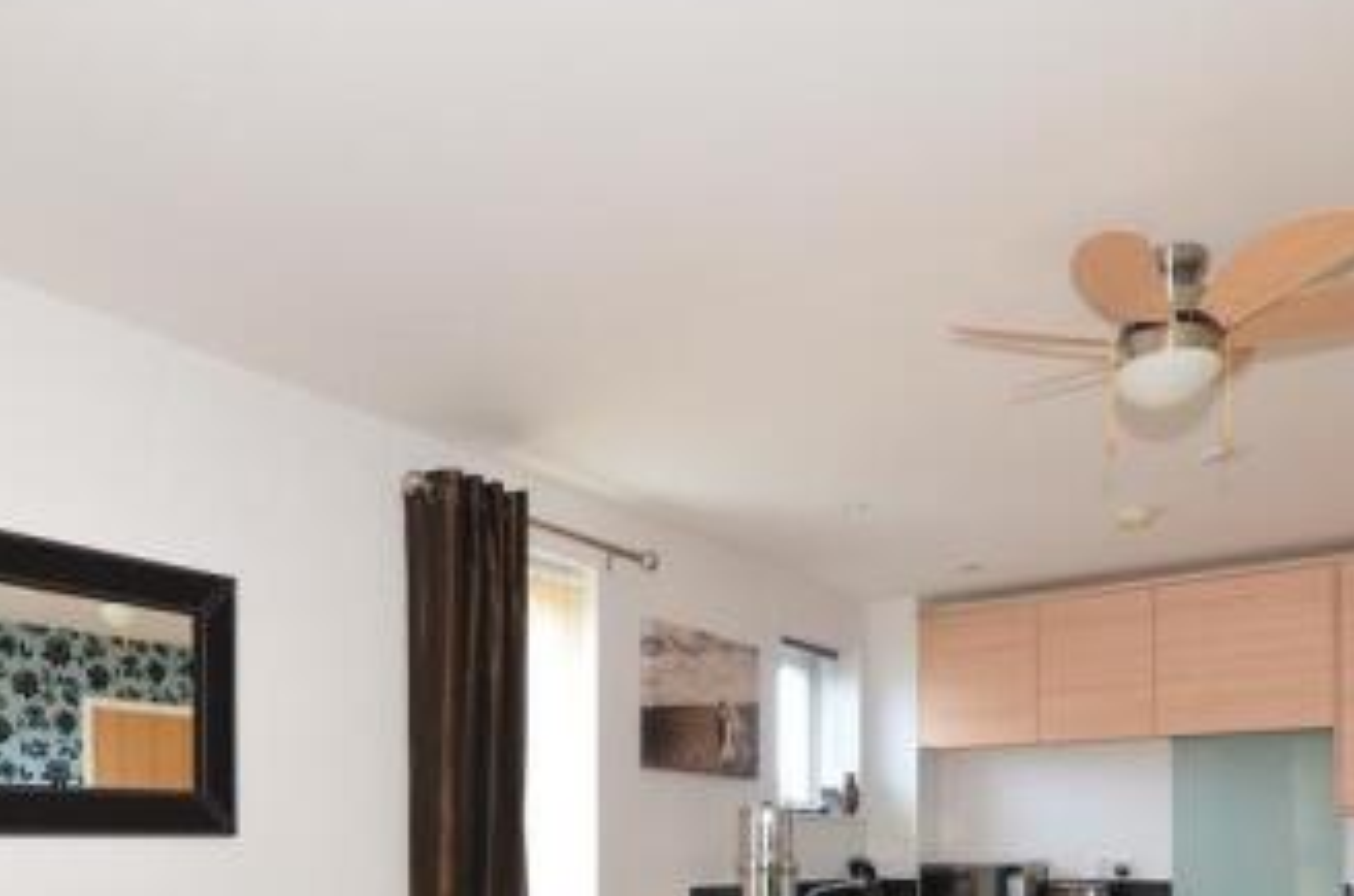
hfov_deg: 61.5
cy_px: 838
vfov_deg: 39.6
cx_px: 541
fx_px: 1126
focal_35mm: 30
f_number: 7.1
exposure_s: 1/3
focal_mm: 10
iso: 640
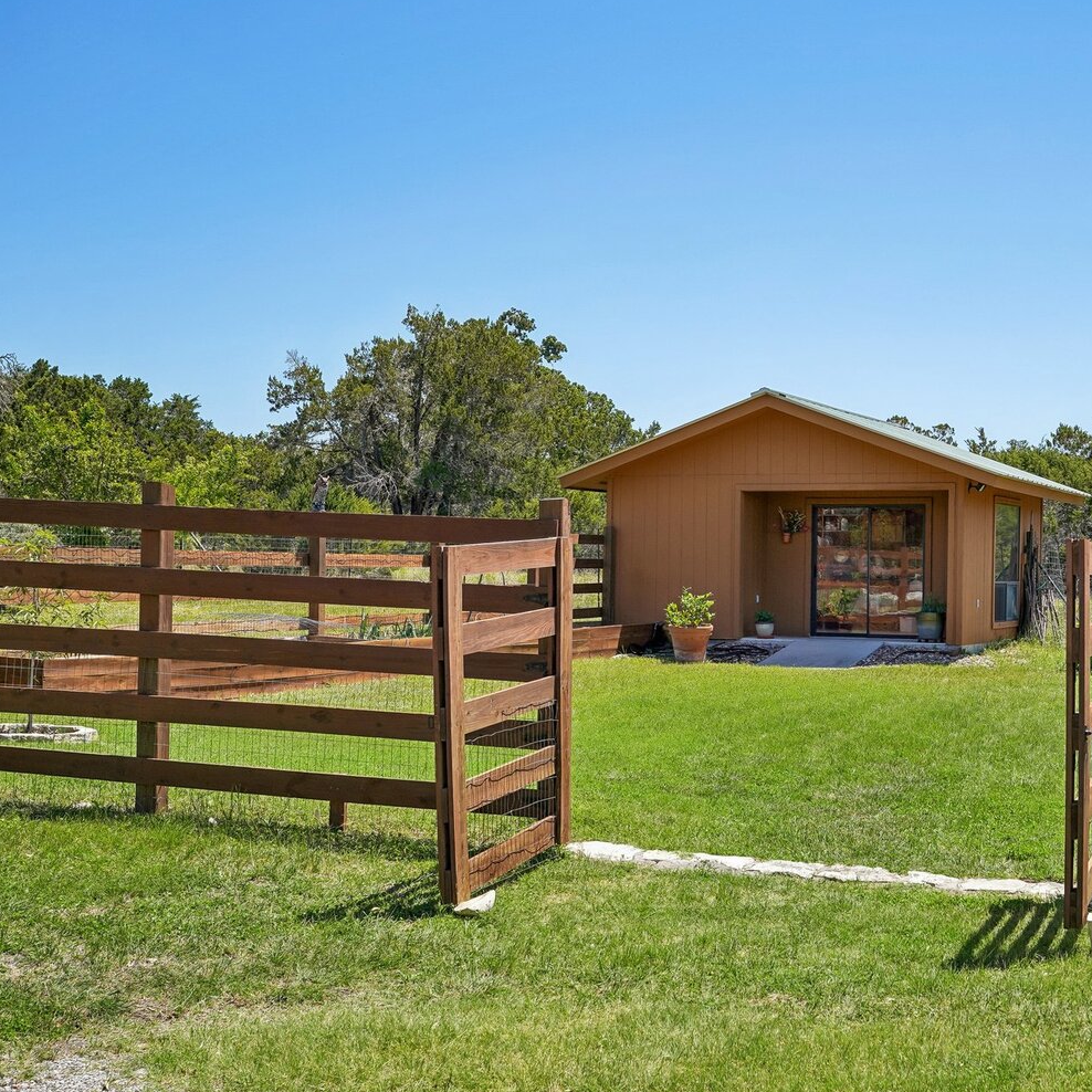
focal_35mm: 46
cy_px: 546
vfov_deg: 36.8
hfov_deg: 36.1
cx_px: 801
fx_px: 1642
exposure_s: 1/250
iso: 100
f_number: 8
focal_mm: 33
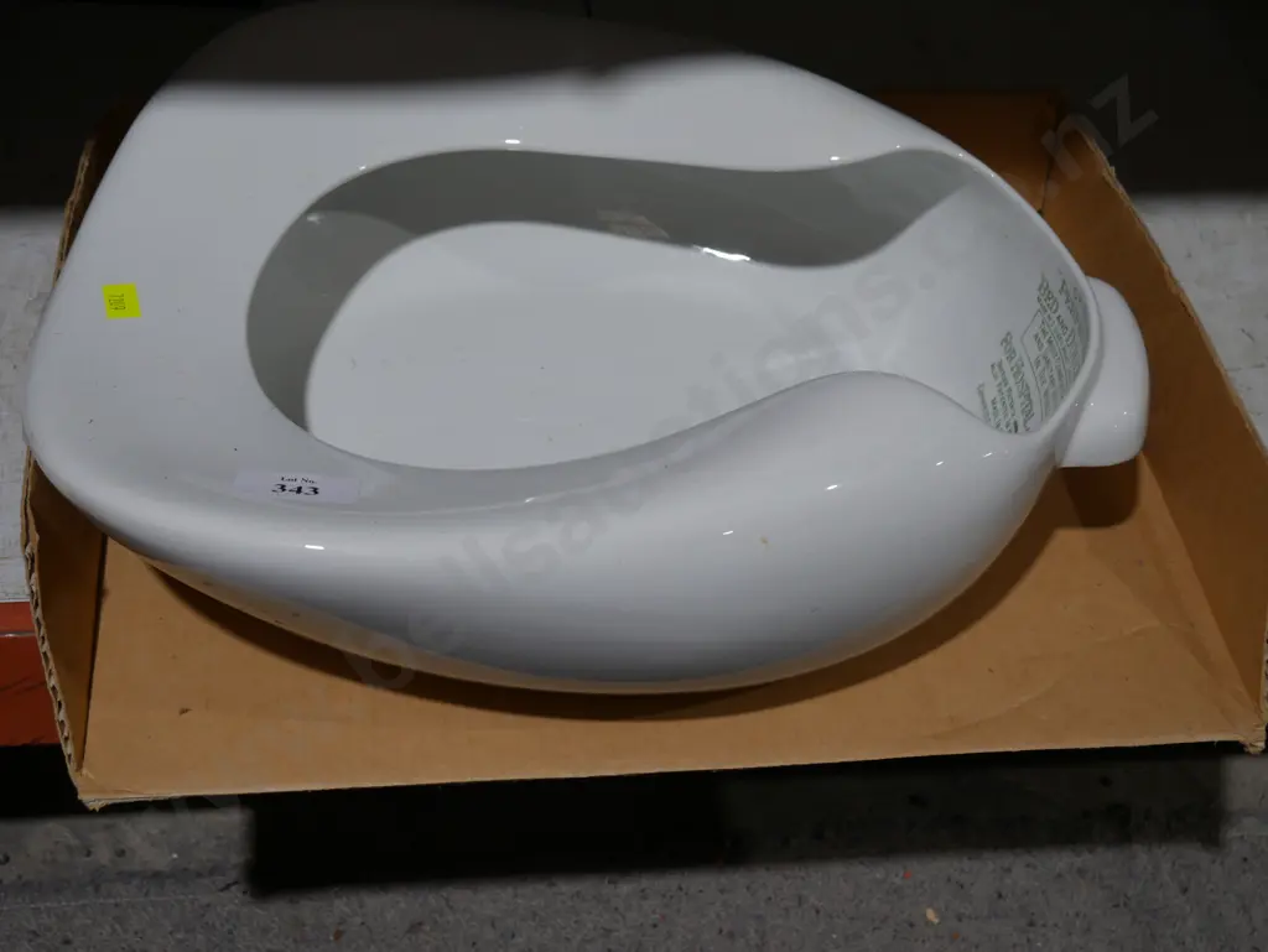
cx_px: 634
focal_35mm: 54
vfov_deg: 27.1
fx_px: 1979
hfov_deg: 35.5
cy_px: 476
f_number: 5.3
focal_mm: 27
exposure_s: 1/60
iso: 250
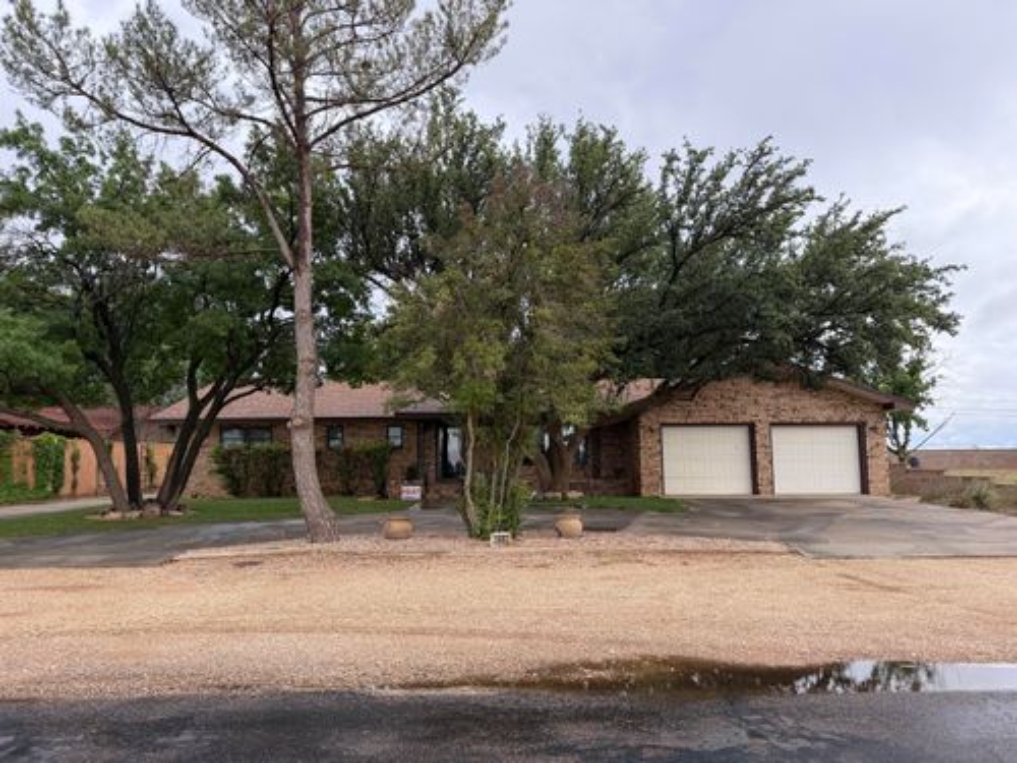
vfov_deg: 56.8
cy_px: 382
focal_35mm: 24
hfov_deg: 71.6
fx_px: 705
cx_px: 508
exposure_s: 1/1230
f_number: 1.78
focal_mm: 6.76
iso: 100
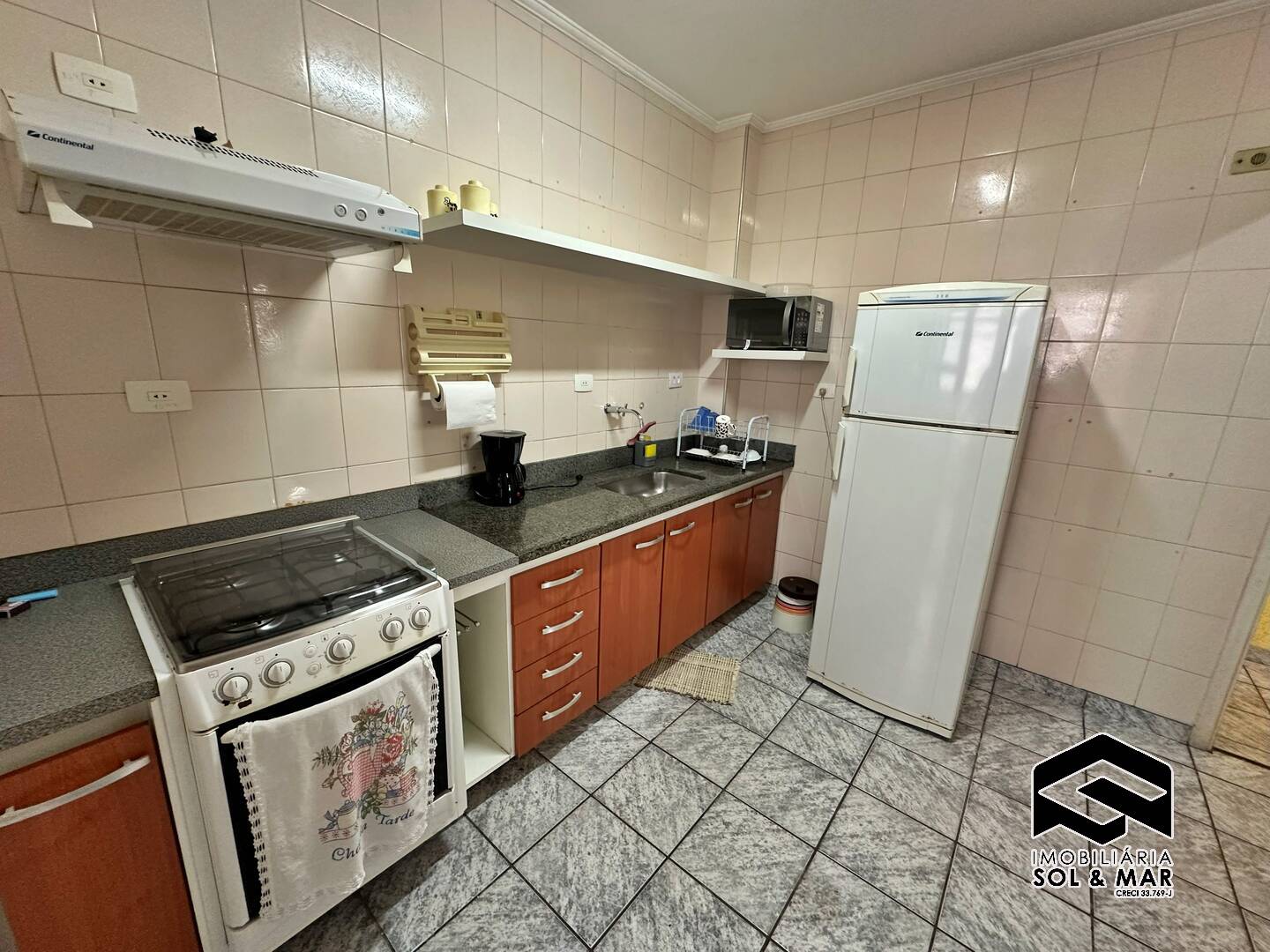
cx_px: 635
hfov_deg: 102.1
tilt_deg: -13.7
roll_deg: -2.7
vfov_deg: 85.7
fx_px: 514
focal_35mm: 14
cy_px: 476
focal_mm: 2.22
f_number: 2.2
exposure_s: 1/60
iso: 320
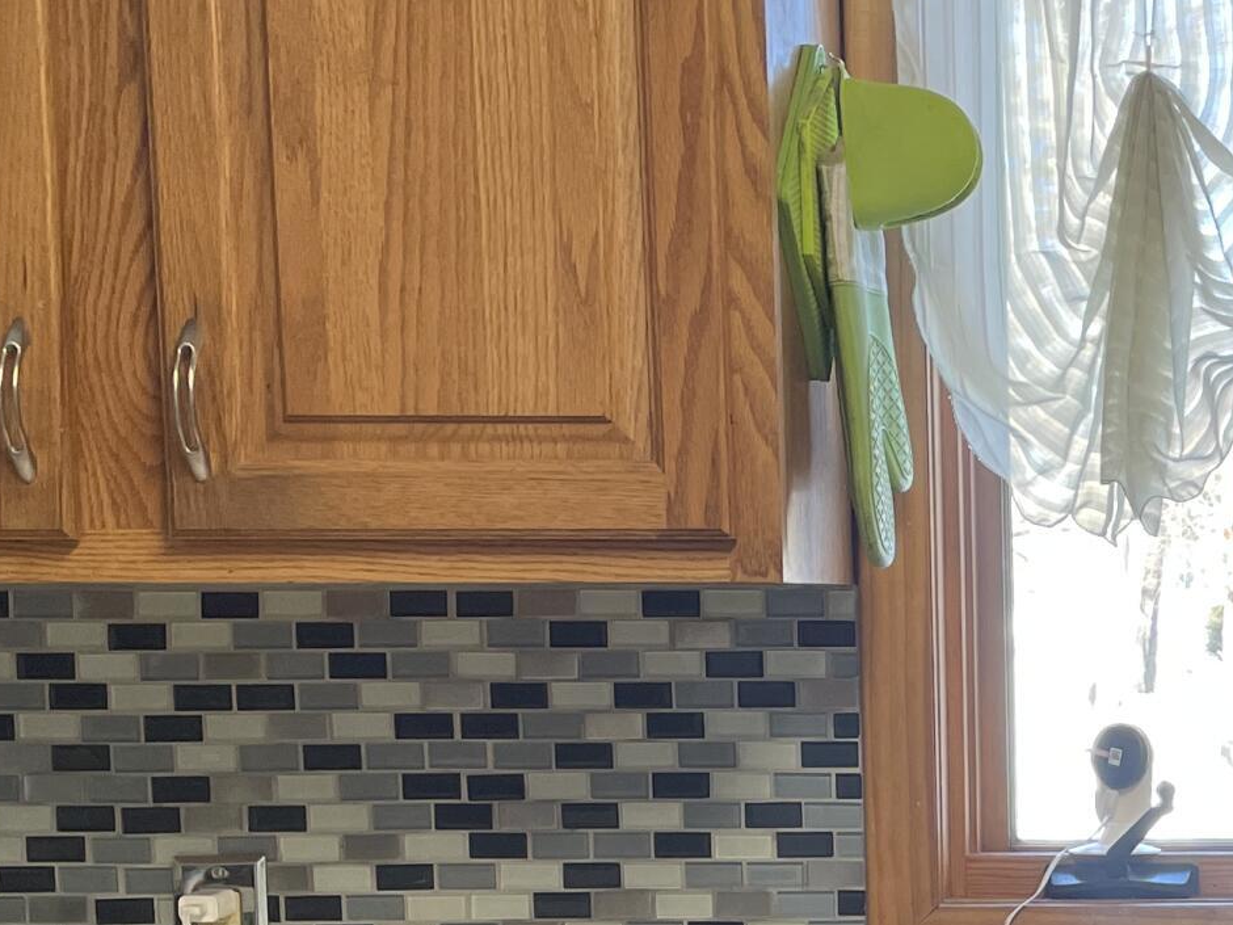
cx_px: 1533
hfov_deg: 21.6
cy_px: 857
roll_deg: +0.4
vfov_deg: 17.5
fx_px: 2956
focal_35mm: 83
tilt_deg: -3.9
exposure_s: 1/120
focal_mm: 4.2
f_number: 1.6
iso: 80
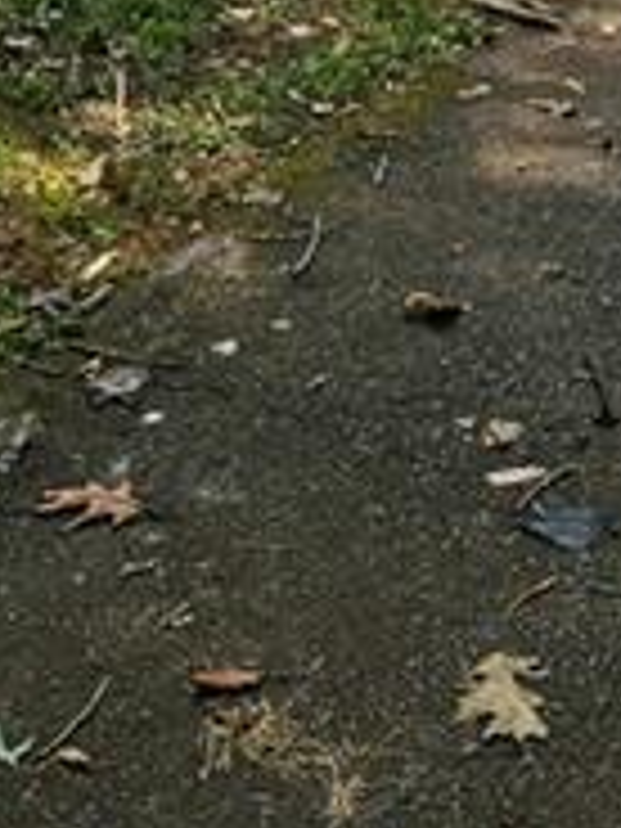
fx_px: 2296
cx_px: 1053
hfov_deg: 14.0
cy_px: -770
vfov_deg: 16.3
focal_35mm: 96
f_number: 1.7
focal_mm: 6.3
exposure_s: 1/260
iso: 10
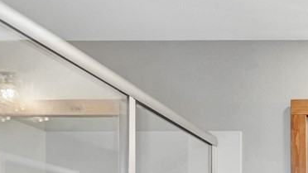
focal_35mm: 51
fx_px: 413
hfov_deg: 30.5
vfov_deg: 20.2
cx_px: 417
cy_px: 262
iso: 400
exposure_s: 1/6
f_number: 8
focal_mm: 16.5
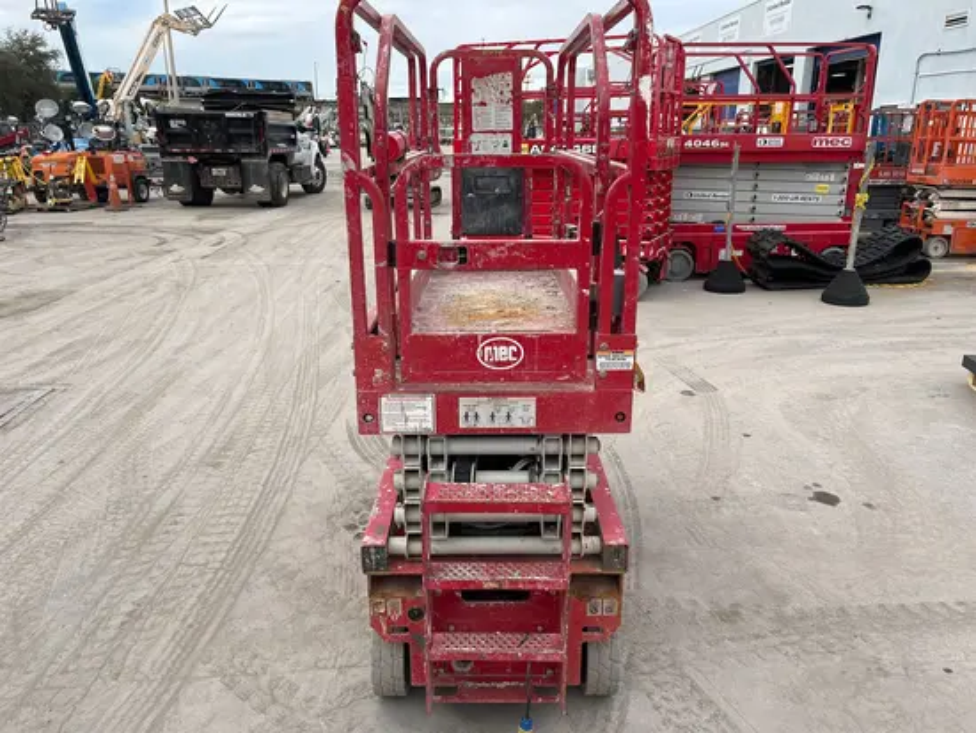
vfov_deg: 53.1
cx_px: 488
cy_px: 366
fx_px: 733
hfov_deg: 67.3
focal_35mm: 26
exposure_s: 1/793
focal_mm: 5.1
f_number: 1.6
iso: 50
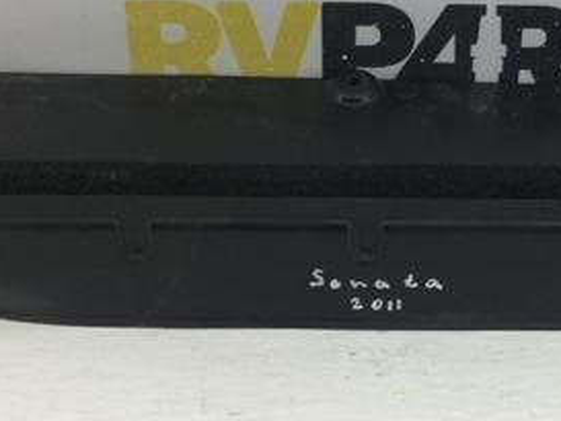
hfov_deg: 28.1
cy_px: 113
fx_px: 1103
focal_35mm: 68
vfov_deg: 21.5
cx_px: 421
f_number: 2.2
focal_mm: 4.15
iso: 25
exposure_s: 1/50
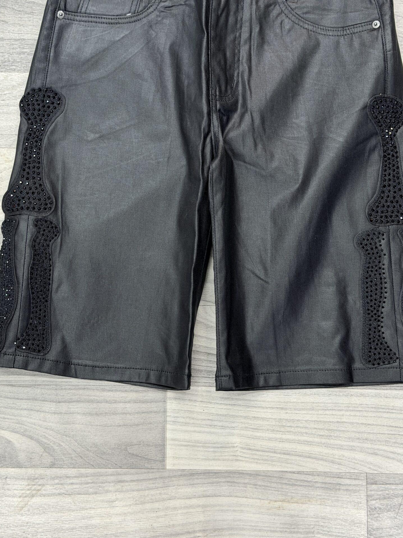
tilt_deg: -84.0
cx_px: 198
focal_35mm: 64
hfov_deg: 22.9
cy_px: 192
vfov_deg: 30.1
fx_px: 993
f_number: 1.78
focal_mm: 6.76
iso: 160
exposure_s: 1/60
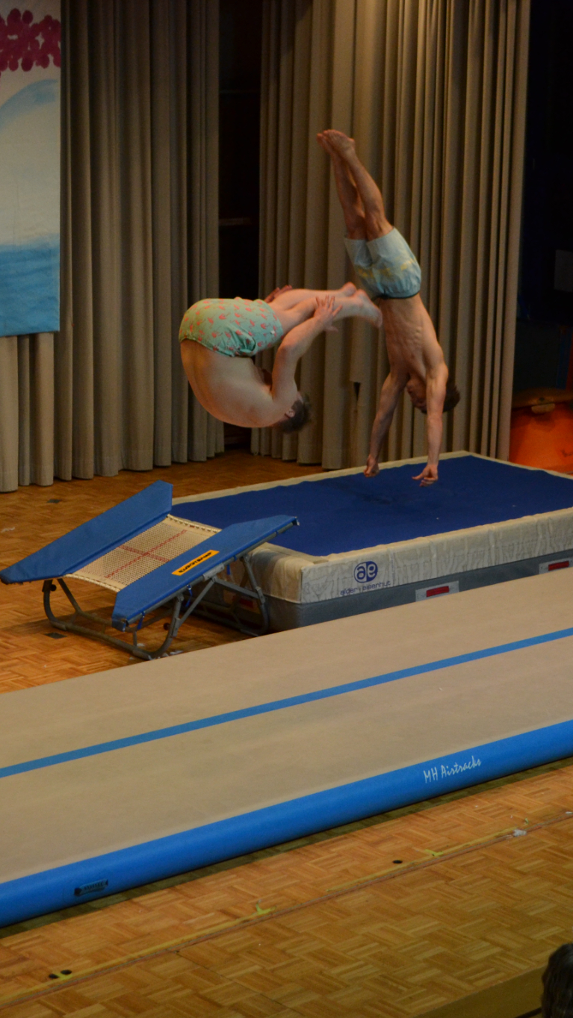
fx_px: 2295
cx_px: 388
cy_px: 509
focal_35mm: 85
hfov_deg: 14.2
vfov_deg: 25.0
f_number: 5
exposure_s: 1/500
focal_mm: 36
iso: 1100
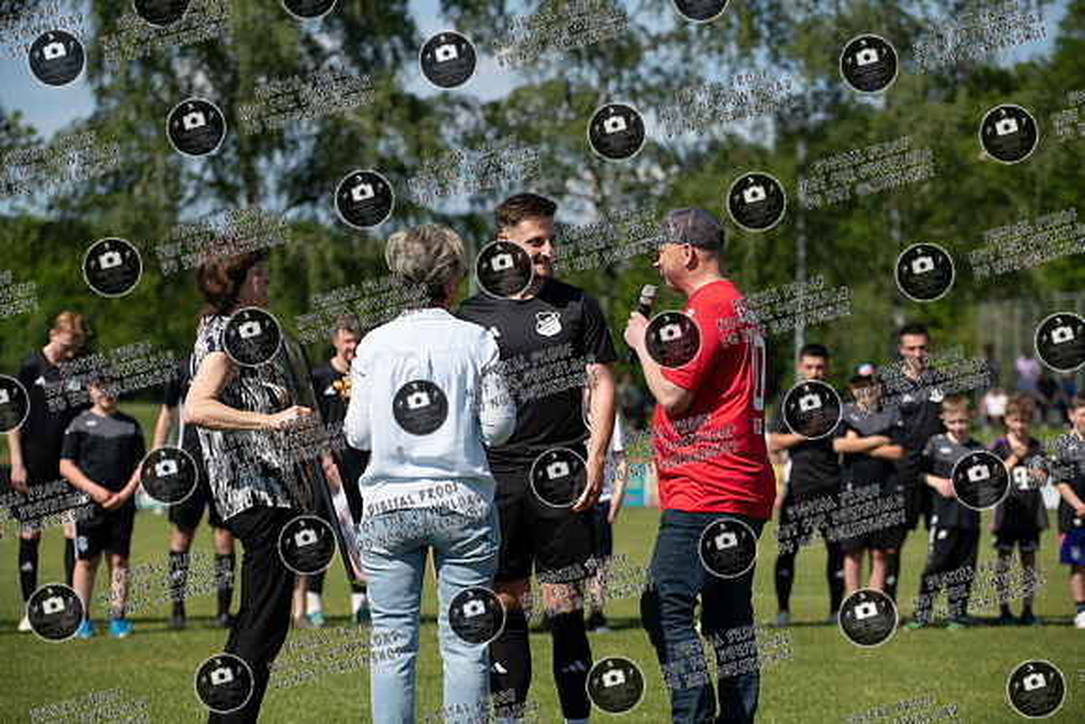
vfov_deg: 13.0
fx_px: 3165
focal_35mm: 105
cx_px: 542
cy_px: 362
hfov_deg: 19.5
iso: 64
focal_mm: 105
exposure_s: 1/800
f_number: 4
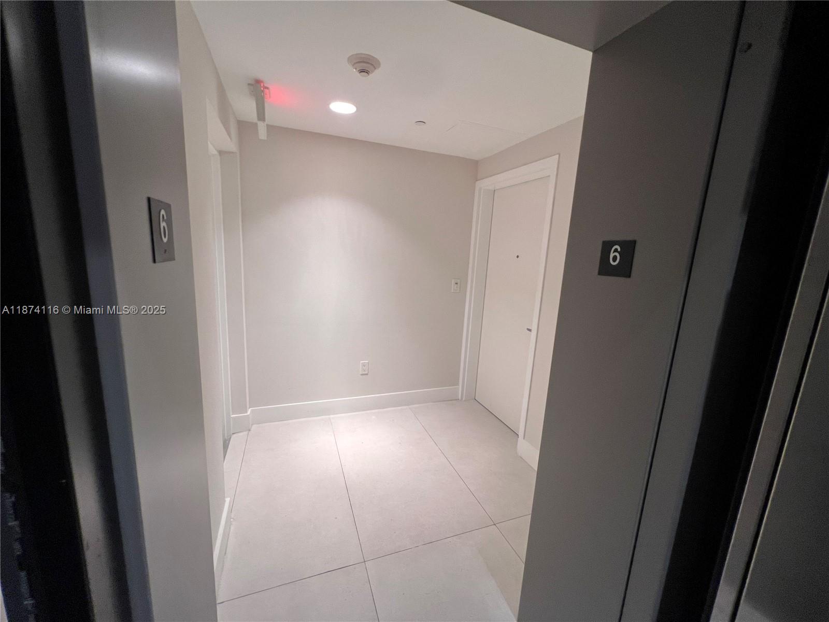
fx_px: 311
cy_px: 311
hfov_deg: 106.2
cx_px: 414
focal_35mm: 13
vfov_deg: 89.9
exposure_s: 1/60
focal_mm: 1.57
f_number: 1.8
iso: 160
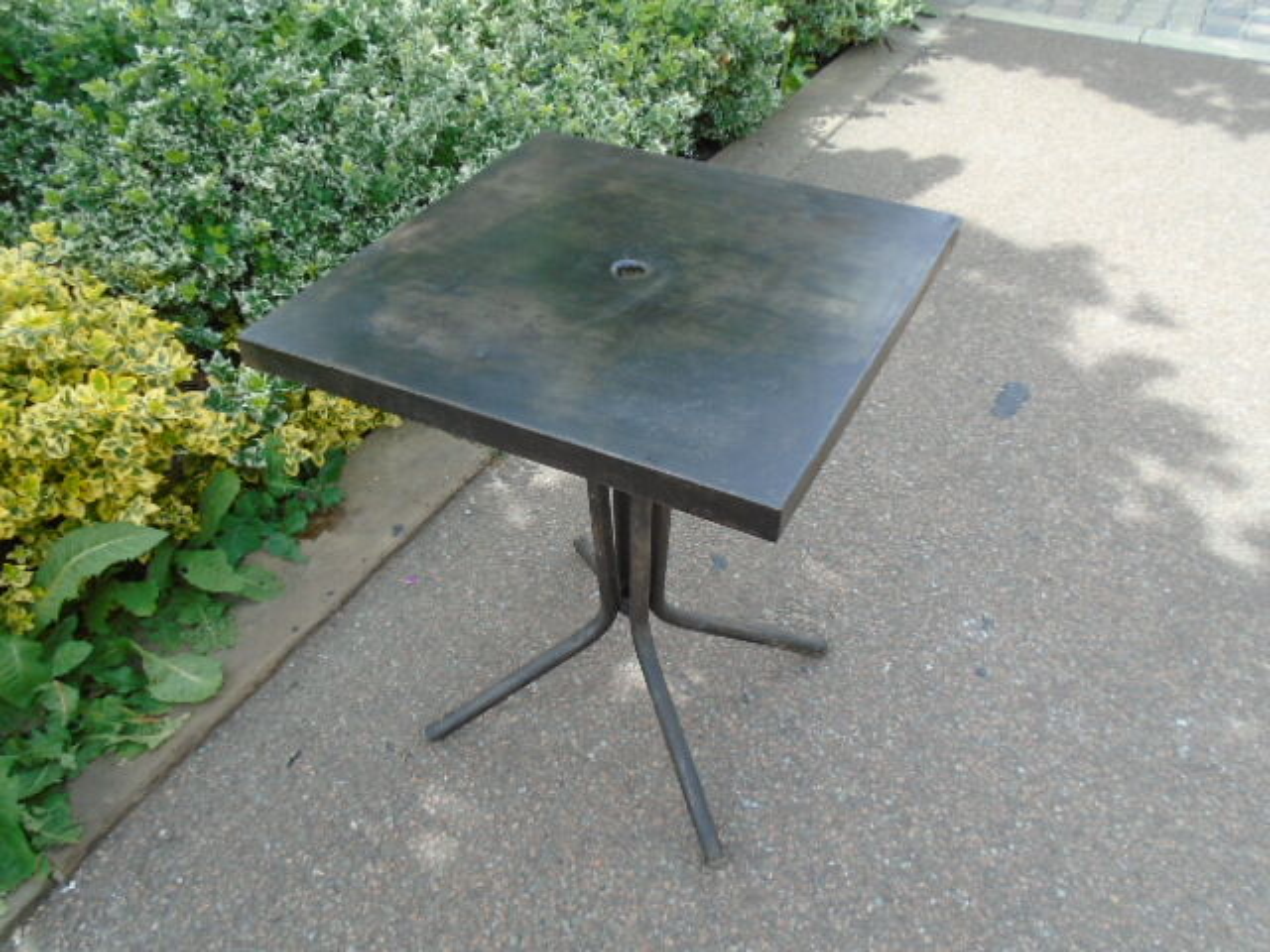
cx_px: 635
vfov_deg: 53.1
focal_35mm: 26
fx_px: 954
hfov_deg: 67.3
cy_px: 476
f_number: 3.2
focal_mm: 4.6
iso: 100
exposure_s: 1/250
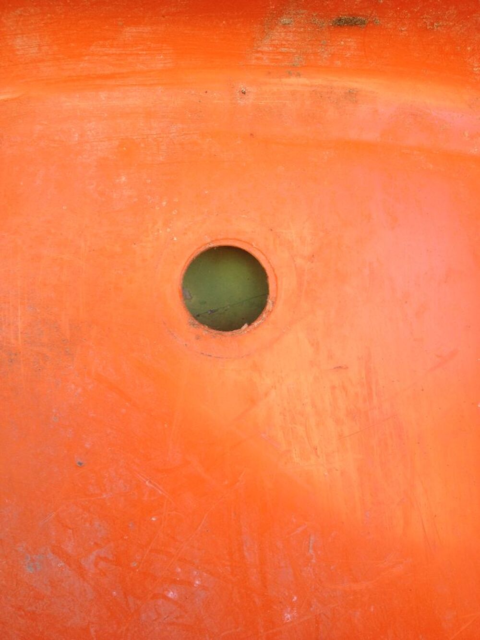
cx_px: 240
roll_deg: -2.3
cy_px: 320
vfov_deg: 52.6
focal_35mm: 35
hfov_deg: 40.7
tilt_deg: -13.3
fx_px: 647
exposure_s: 1/120
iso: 50
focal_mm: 4.28
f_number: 2.4
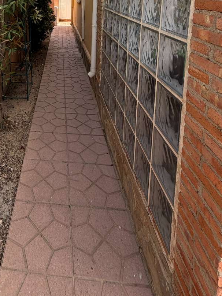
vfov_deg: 56.6
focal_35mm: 26
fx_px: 222
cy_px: 22
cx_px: 38
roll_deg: -0.1
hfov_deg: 49.3
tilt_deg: -5.2
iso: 50
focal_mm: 2.22
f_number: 2.2
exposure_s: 1/502
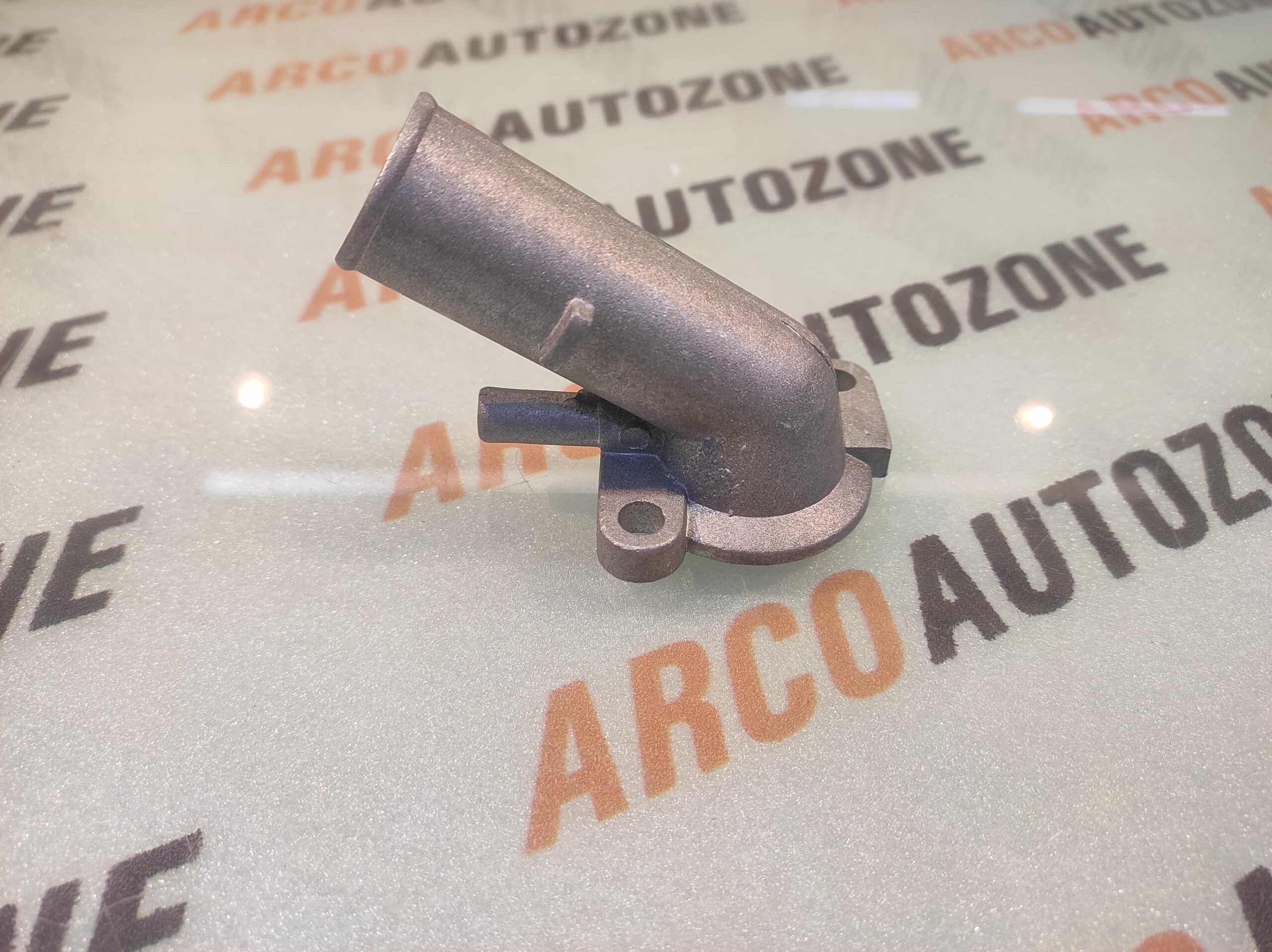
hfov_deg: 91.1
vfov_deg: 74.7
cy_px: 476
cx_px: 636
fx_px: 624
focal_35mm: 17
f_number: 1.79
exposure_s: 1/33
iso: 194
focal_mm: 4.74
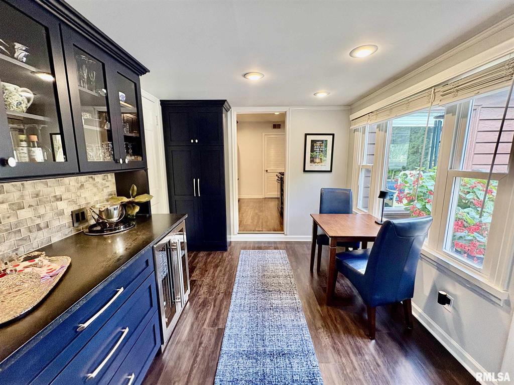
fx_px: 208
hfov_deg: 102.1
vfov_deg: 85.7
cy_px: 192
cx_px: 257
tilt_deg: -8.5
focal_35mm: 14
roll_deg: +0.5
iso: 200
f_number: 2.2
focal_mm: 2.22
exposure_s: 1/60
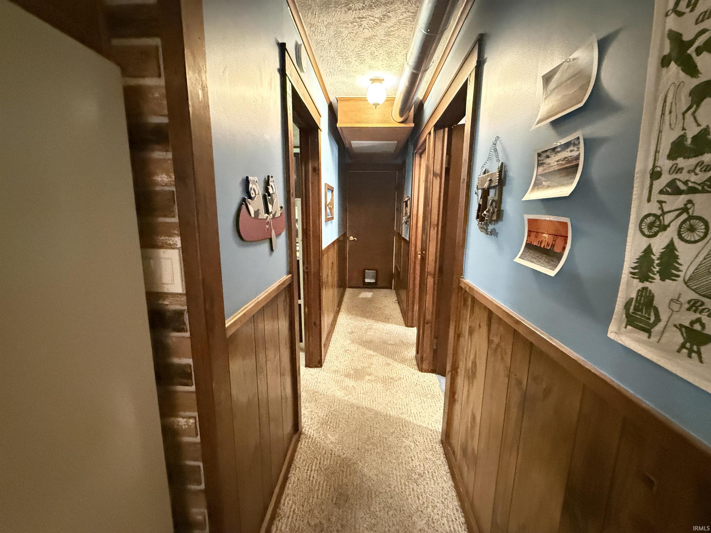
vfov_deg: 85.7
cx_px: 356
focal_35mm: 14
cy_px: 266
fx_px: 288
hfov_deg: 102.1
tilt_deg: -10.1
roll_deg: -0.8
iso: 3200
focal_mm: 2.22
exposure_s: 1/15
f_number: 2.2
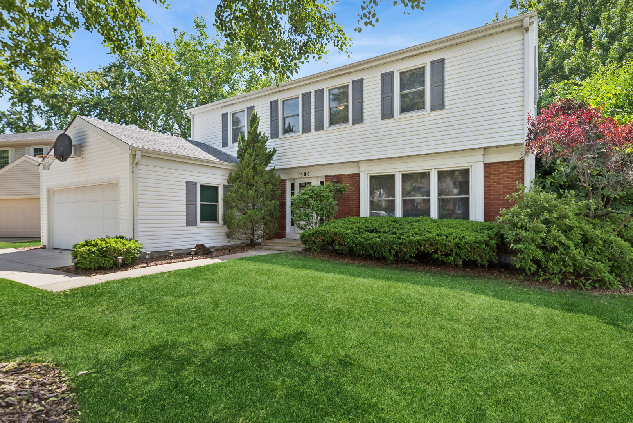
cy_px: 212
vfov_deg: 67.4
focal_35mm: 18
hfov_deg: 90.0
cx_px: 316
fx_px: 317
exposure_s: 1/320
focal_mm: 18
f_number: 8
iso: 200
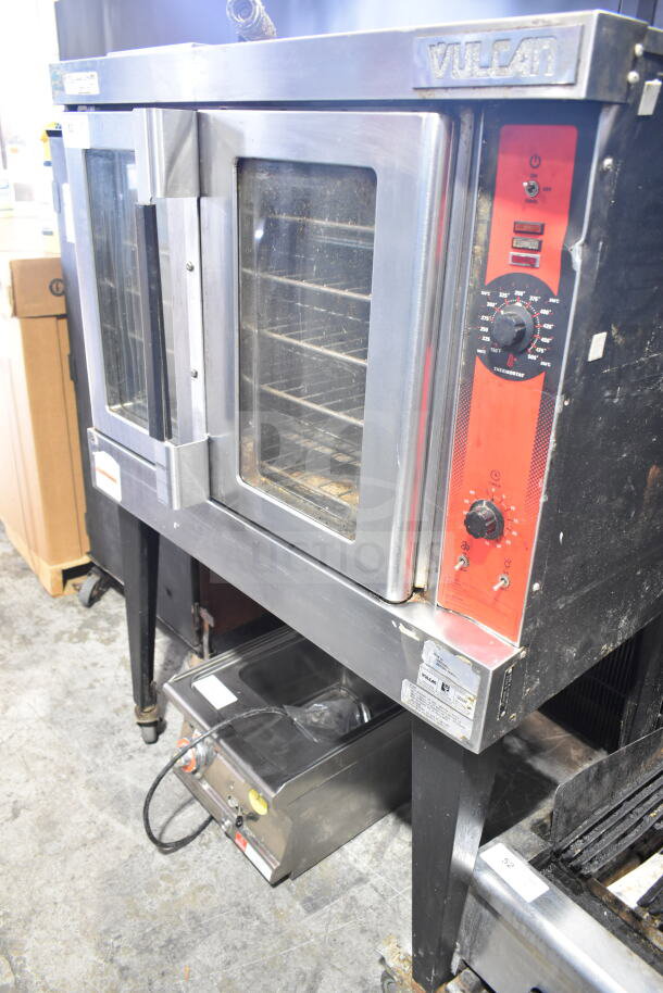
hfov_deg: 48.0
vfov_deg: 67.4
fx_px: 745
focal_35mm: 27
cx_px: 332
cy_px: 496
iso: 1600
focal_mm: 18
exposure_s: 1/50
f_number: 3.5
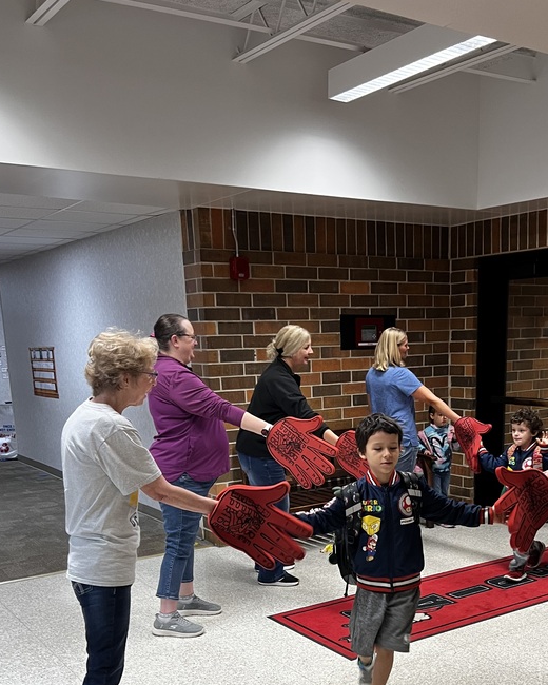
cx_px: 347
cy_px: 514
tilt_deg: -10.1
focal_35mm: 40
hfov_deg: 37.1
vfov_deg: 44.3
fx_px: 811
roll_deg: +2.5
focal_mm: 5.7
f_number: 1.5
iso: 160
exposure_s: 1/60
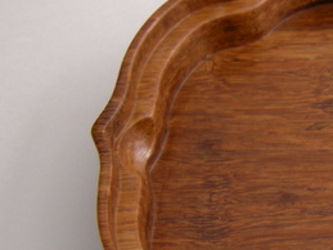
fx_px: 1038
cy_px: 213
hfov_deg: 17.0
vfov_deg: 13.6
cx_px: 450
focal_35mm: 108
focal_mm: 7.5
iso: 93
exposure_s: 1/62.3
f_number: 2.7
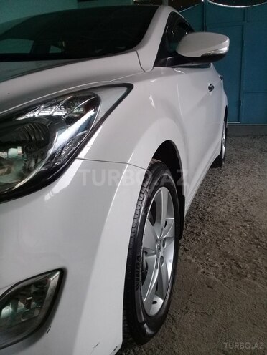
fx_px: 319
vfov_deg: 58.4
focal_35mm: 31
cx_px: 134
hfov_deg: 45.4
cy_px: 178
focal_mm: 3.3
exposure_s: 1/33
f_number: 2.2
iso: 125
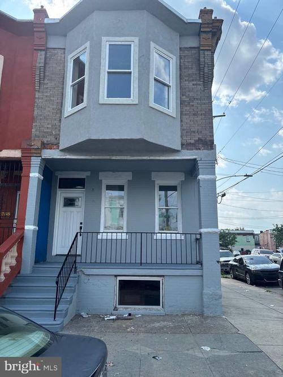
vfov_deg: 67.3
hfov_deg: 53.0
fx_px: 284
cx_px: 142
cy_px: 188
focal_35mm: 26
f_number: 1.6
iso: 50
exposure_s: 1/1477
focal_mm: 5.96
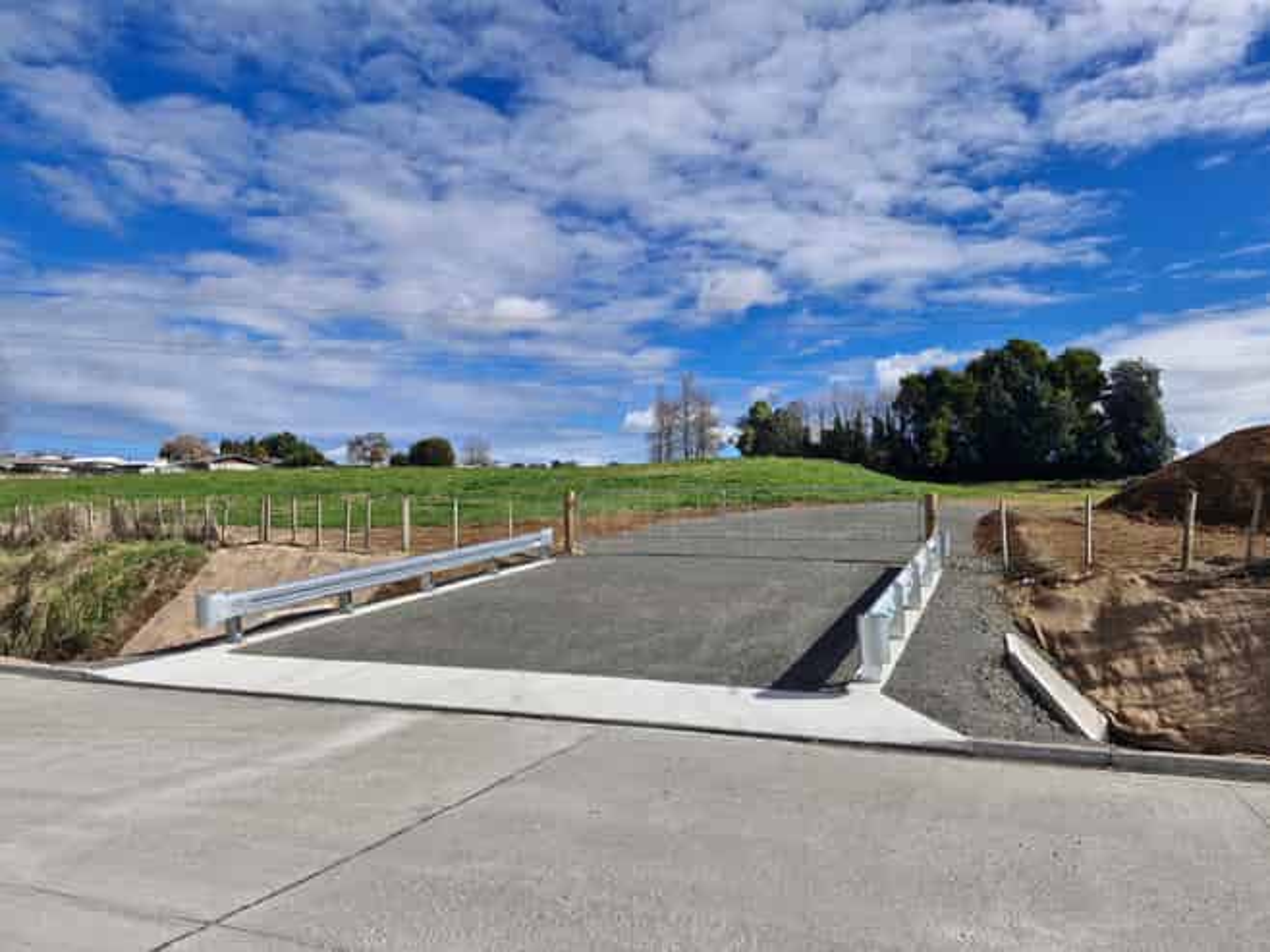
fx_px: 844
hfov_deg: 73.9
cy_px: 476
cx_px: 635
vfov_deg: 58.8
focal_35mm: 23
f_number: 1.8
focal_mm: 5.54
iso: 50
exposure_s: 1/3224
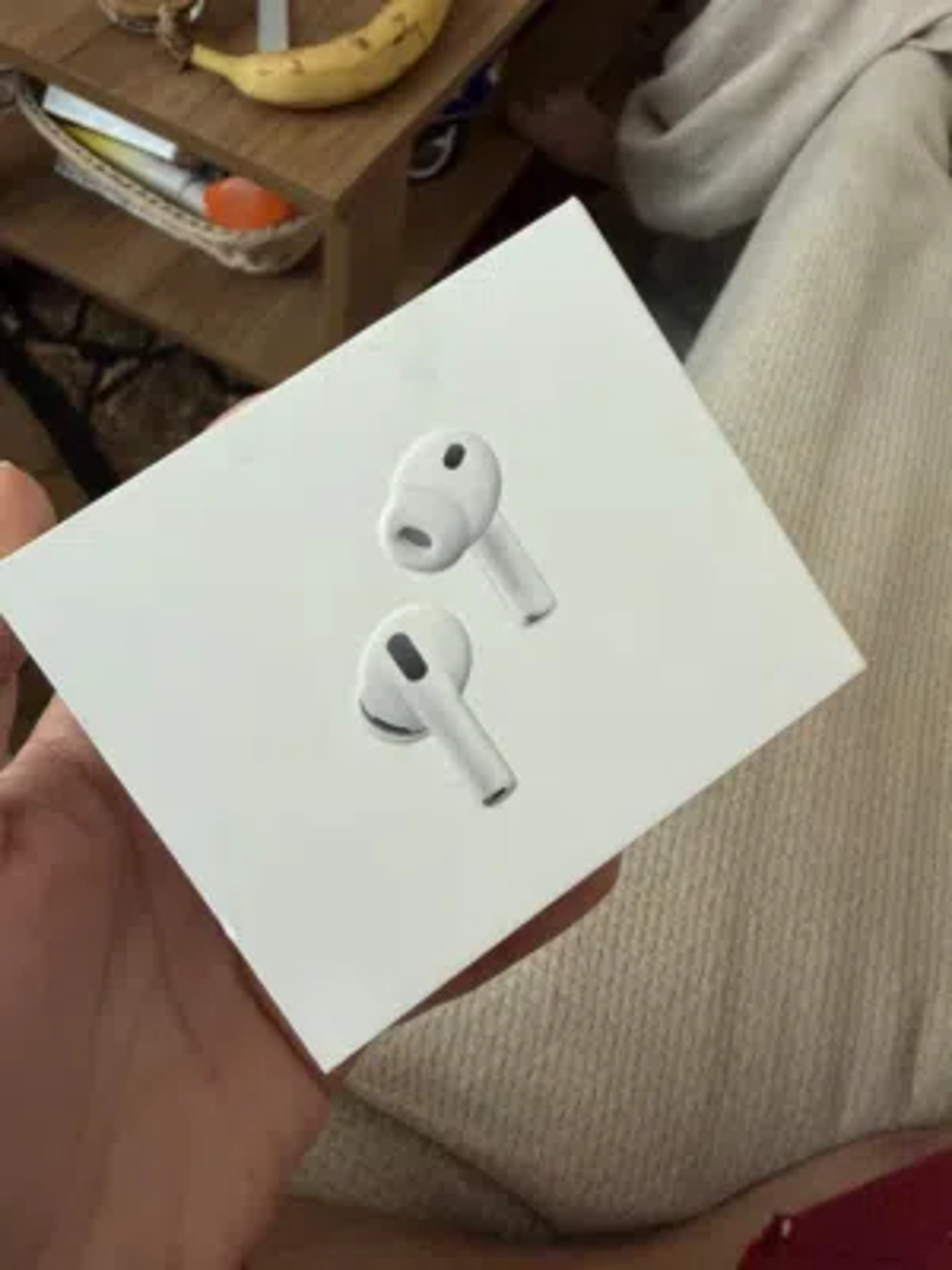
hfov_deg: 56.8
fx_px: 880
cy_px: 635
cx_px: 476
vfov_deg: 71.6
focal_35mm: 24
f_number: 2.2
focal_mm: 2.22
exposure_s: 1/82
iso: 320
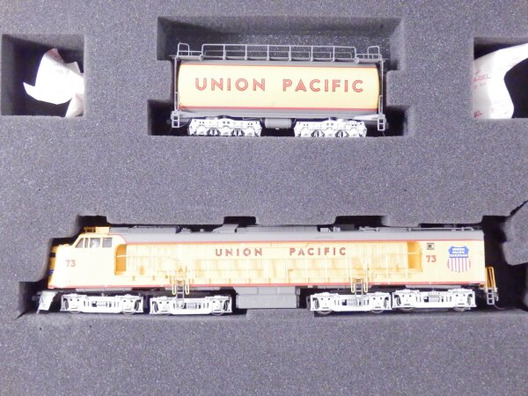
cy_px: 198
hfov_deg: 42.1
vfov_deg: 32.2
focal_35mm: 45
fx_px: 686
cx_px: 264
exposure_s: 1/160
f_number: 3.8
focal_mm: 8
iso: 2500
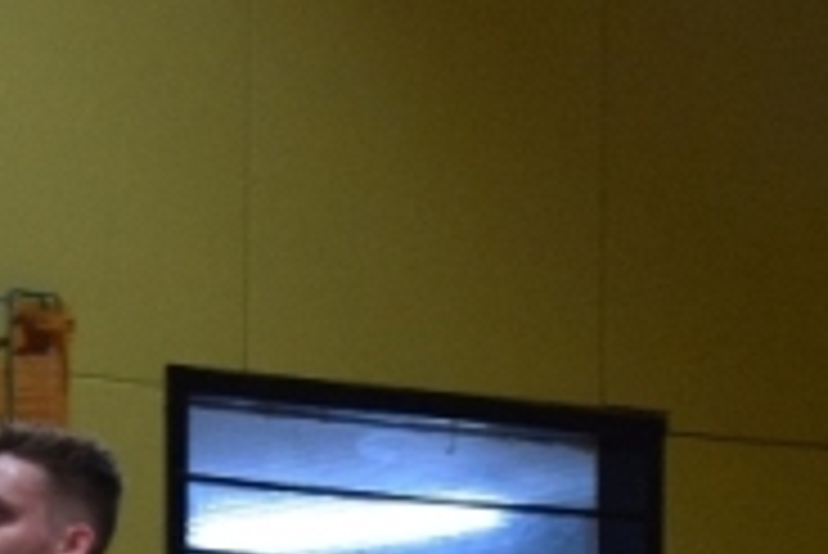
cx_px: 194
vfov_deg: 4.1
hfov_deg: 6.3
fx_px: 7550
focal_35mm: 328
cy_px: 1113
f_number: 5.6
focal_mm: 52
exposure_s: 1/200
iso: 3200
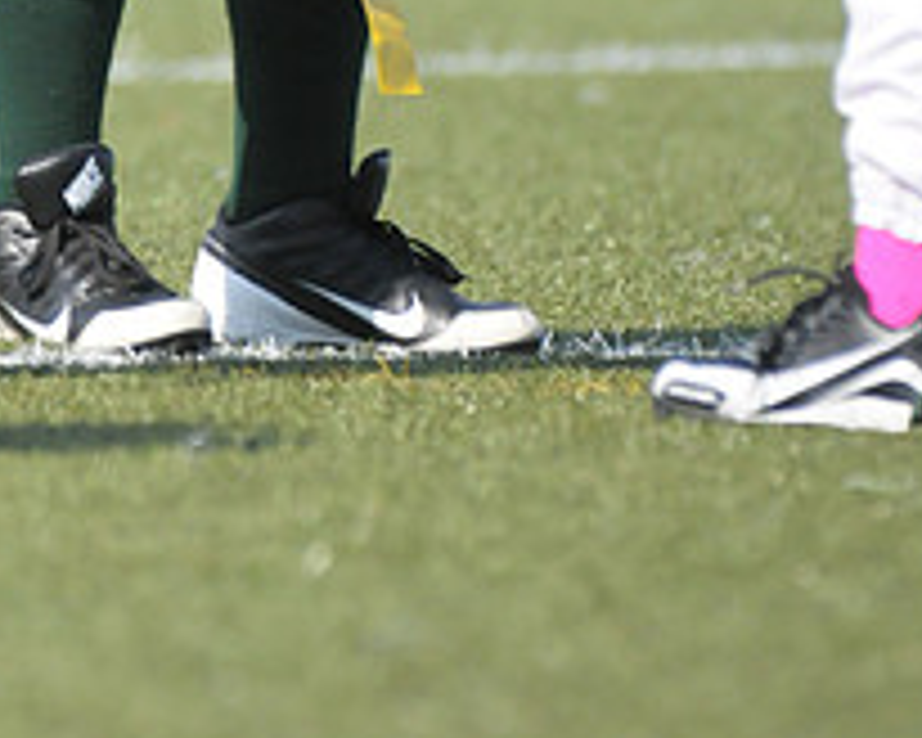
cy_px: -446
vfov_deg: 1.3
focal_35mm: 1155
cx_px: 376
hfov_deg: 1.7
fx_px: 31517
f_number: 4
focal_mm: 290
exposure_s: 1/8000
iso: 1600
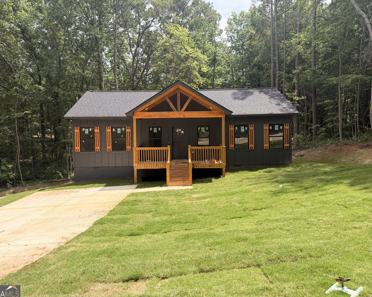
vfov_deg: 54.9
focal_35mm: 26
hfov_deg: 66.0
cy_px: 146
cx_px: 180
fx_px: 286
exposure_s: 1/2445
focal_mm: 6.76
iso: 100
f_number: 1.78
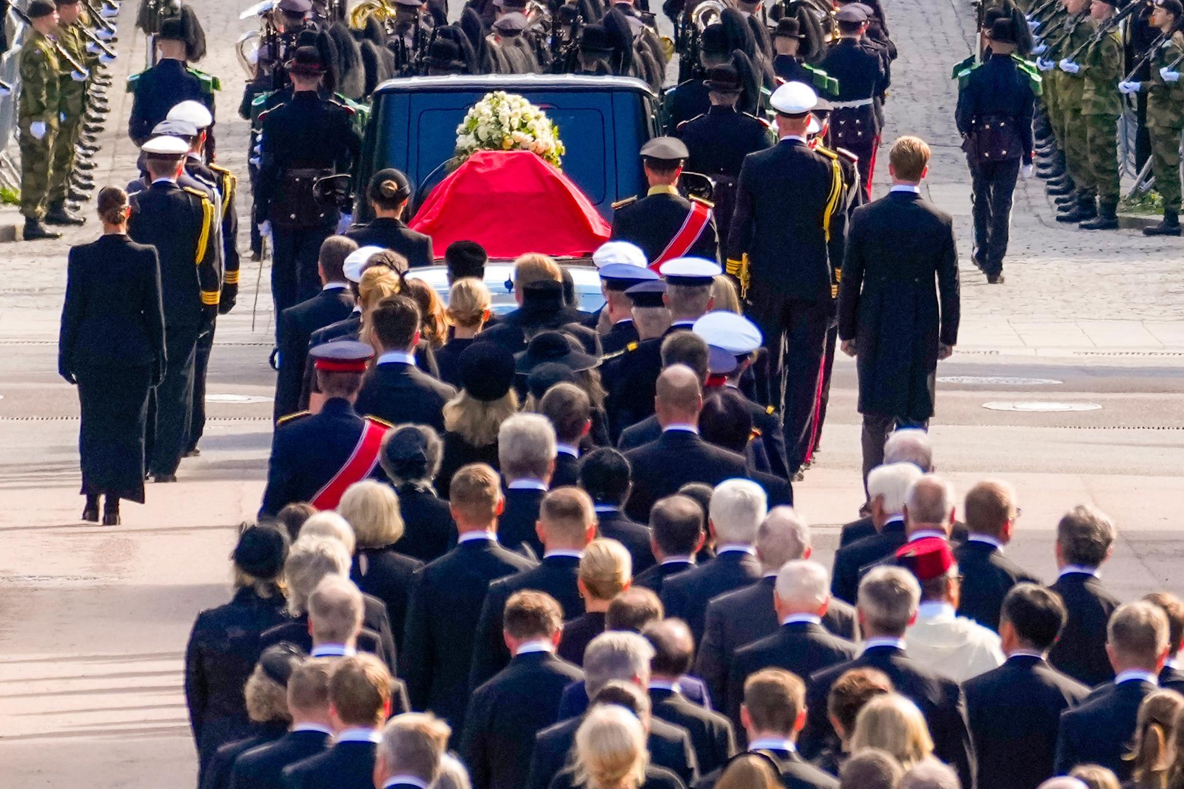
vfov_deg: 1.3
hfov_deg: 2.0
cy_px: 26
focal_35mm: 1043
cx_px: 885
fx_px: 34298
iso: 800
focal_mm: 274
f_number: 6.3
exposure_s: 1/1000
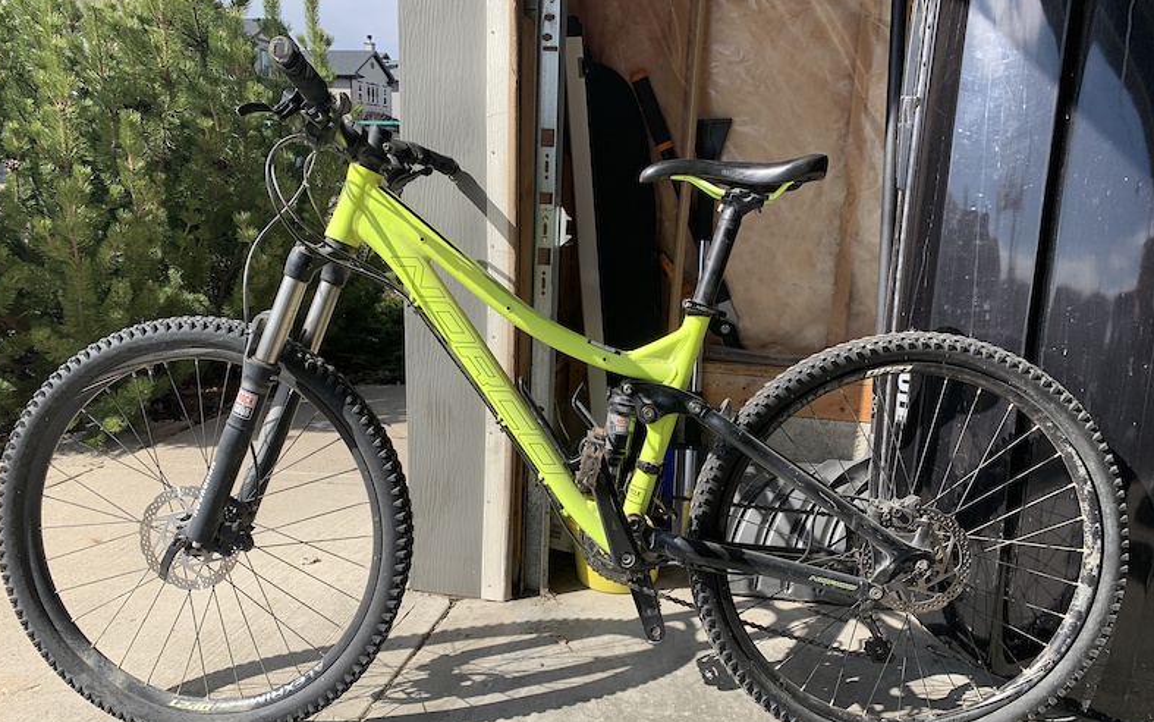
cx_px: 569
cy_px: 405
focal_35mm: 28
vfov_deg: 44.5
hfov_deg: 66.5
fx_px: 881
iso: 25
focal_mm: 4.25
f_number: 1.8
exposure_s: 1/1468
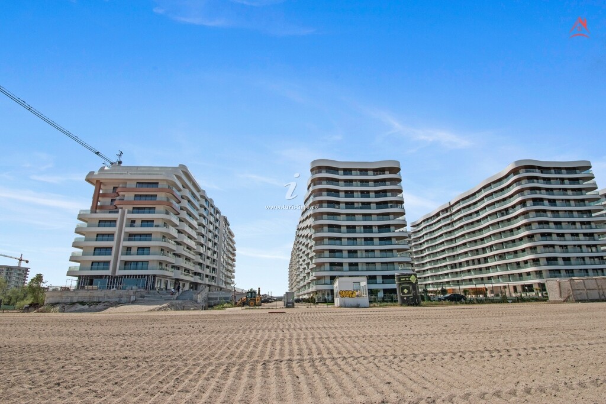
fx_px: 303
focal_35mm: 18
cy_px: 202
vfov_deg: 67.4
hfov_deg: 90.0
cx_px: 303
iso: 400
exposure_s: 1/2000
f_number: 10
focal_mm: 12
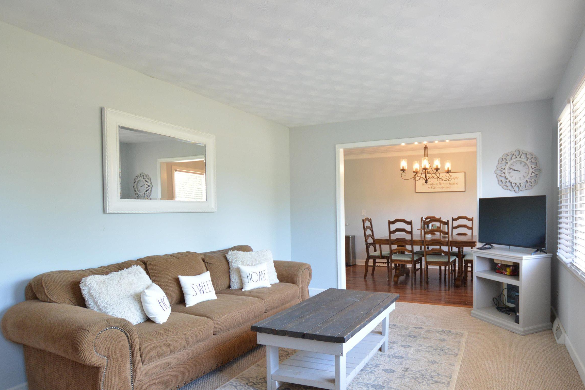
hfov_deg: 82.1
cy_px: 218
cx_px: 371
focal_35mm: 20
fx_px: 325
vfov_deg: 61.7
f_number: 4
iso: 800
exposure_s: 1/60
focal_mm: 10
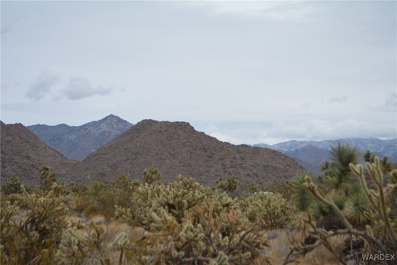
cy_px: 132
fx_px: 910
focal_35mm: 82
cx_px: 198
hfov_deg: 24.6
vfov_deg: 16.6
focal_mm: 55
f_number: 7.1
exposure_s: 1/2000
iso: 400
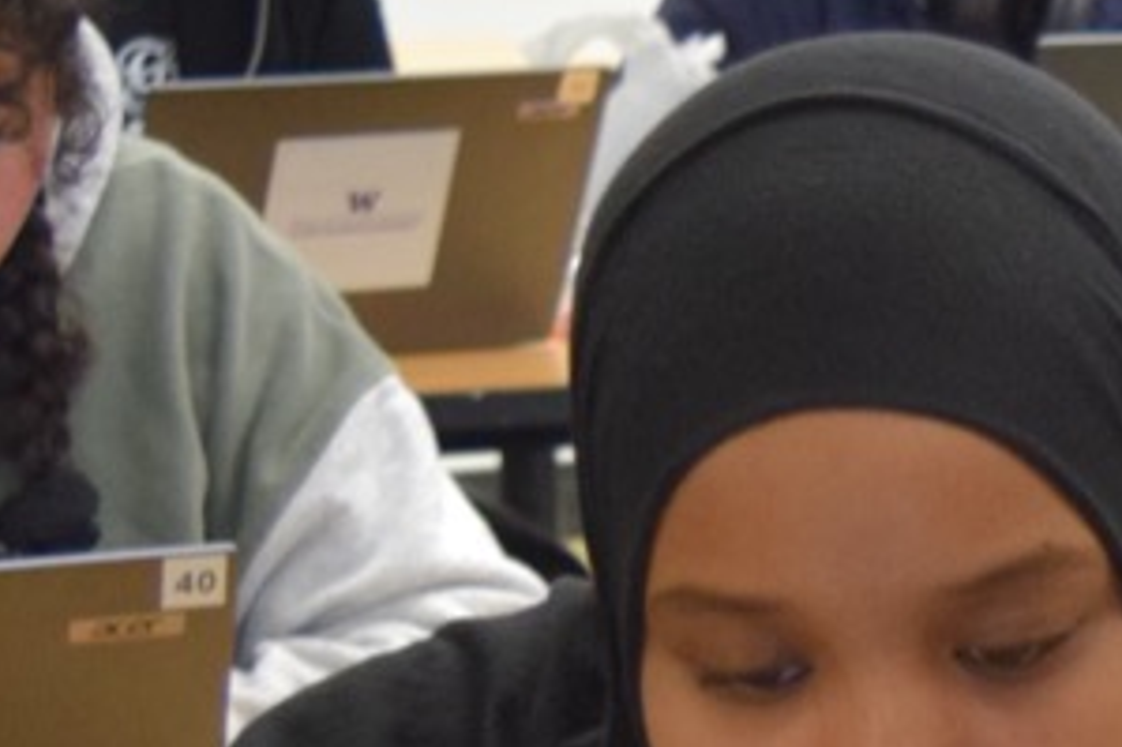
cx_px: 1857
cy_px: 1021
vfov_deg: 6.8
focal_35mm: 201
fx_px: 6251
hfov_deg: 9.8
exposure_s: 1/60
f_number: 4
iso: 1250
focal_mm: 25
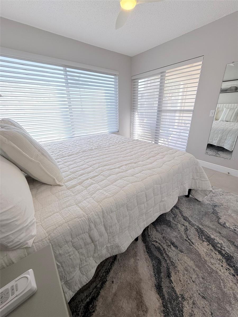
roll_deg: -0.2
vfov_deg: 102.1
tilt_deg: -20.8
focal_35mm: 14
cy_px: 158
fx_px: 128
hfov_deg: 85.7
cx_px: 119
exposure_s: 1/198
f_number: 2.2
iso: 50
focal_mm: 2.22
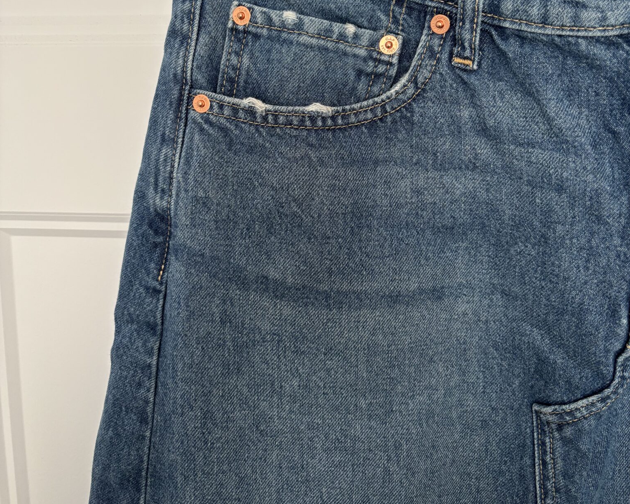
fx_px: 634
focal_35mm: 34
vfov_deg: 42.1
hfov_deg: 52.8
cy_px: 130
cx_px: 314
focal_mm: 5.96
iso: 125
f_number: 1.6
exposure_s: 1/99
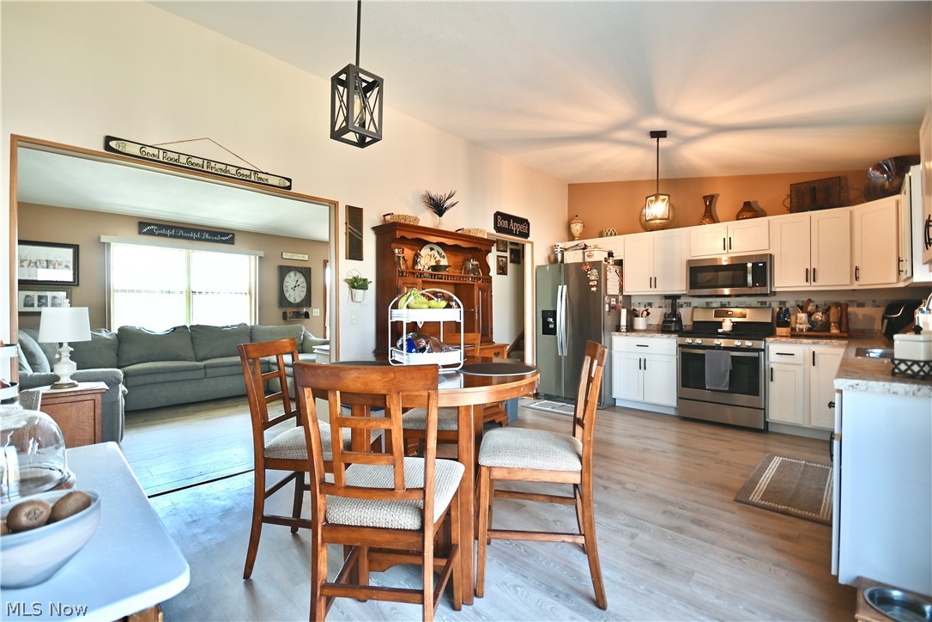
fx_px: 388
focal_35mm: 15
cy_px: 311
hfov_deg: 100.4
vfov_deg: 77.3
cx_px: 466
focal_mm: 10
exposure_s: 1/10
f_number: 4
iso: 50
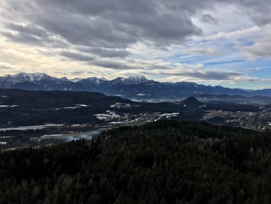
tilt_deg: -3.9
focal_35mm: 29
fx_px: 227
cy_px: 102
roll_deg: -1.3
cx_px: 136
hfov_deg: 61.7
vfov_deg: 48.2
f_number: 2.2
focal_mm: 4.15
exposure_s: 1/1672
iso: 25
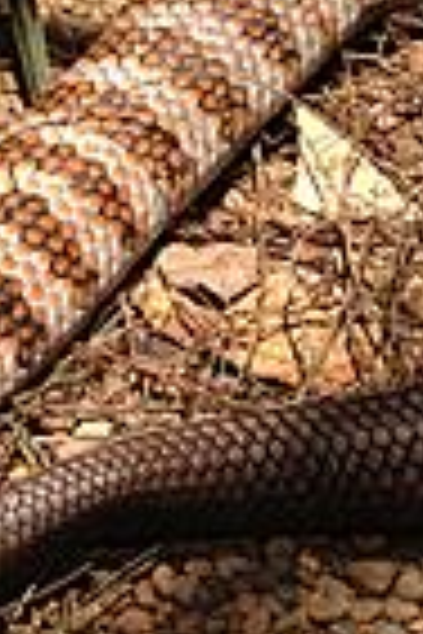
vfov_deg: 19.6
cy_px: 504
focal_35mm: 103
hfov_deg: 13.2
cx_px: 32
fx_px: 1815
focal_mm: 4.28
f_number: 2.4
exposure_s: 1/20
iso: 200
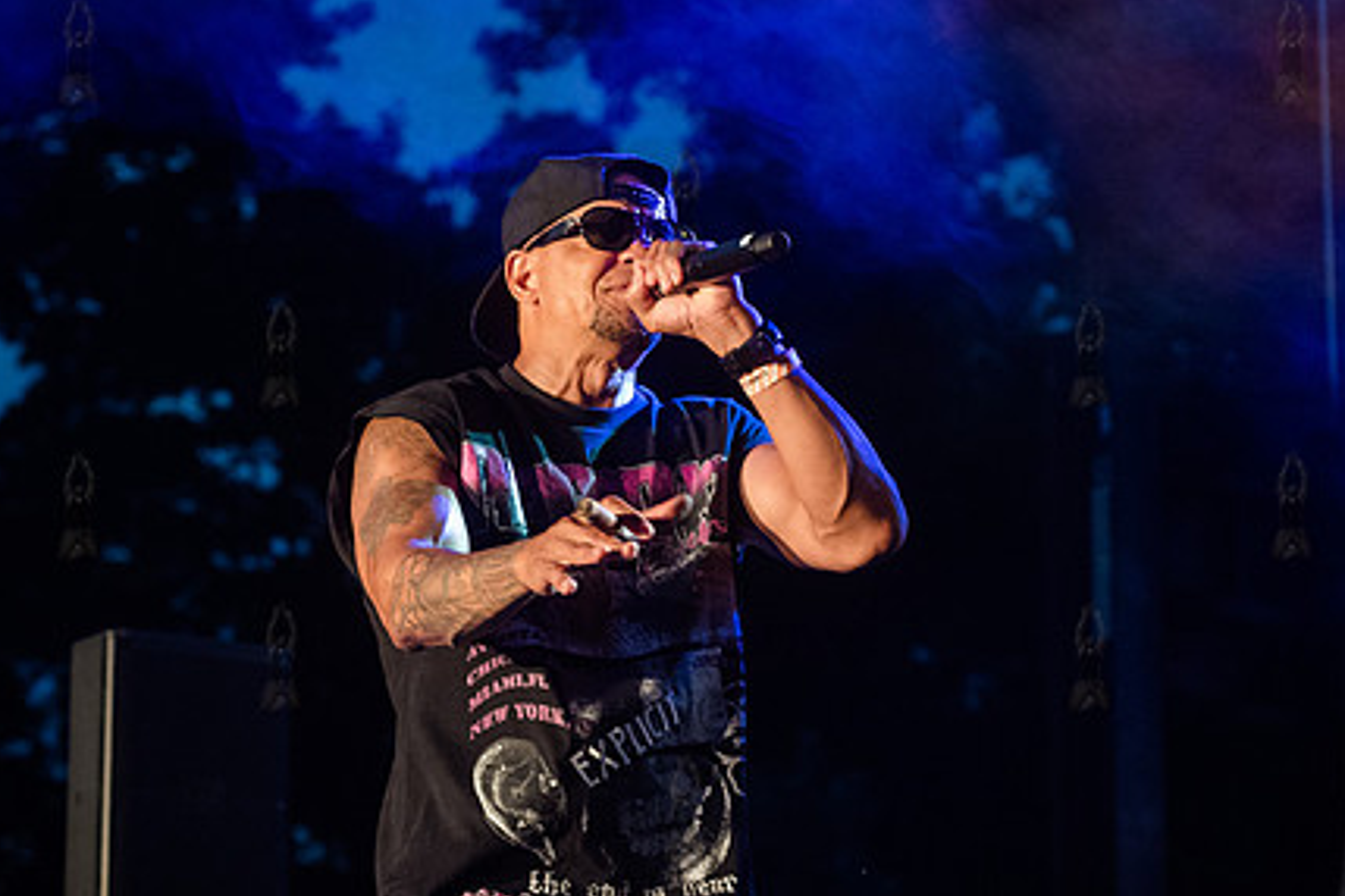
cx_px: 611
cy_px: 537
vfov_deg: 10.3
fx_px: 4969
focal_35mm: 133
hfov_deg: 15.4
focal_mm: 80
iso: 5000
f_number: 4.5
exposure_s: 1/400
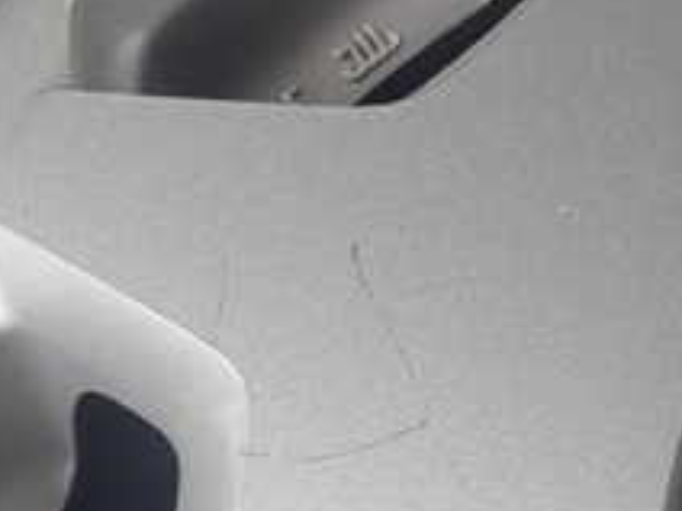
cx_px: 335
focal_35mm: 85
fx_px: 1675
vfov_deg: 17.2
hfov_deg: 23.0
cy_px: 408
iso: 100
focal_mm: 5.4
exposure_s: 1/160
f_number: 3.2
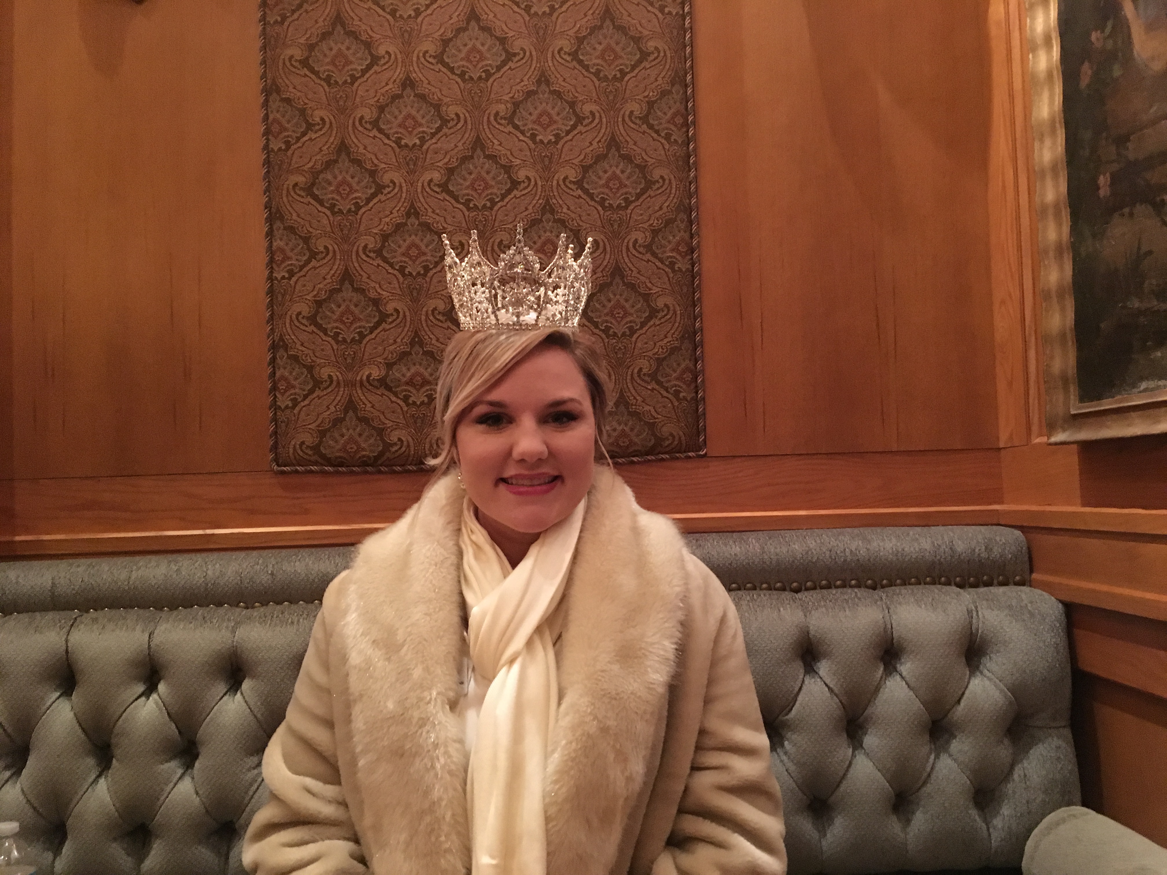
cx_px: 584
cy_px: 438
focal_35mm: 29
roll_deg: +2.4
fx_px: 978
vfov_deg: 48.2
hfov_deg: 61.7
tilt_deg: +3.2
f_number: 2.2
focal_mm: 4.15
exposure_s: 1/15
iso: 500
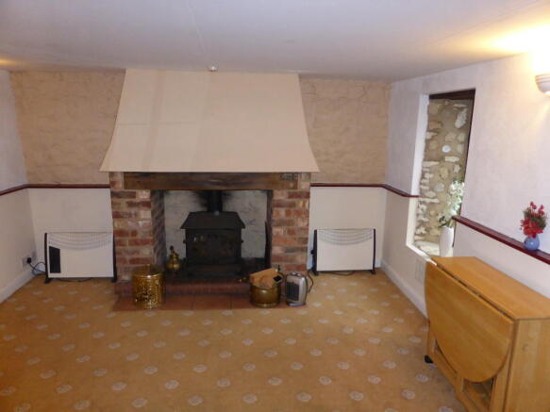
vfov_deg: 54.9
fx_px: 397
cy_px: 206
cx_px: 275
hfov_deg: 69.4
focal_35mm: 25
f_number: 3.3
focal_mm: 4.3
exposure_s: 1/60
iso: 640
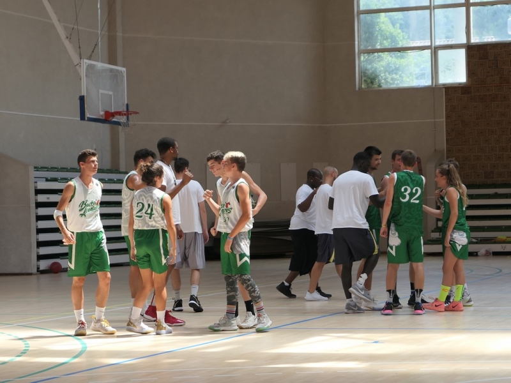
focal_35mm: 109
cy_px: 192
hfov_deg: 18.0
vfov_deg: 13.6
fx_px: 1609
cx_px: 256
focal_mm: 26.4
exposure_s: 1/200
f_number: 2.8
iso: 125
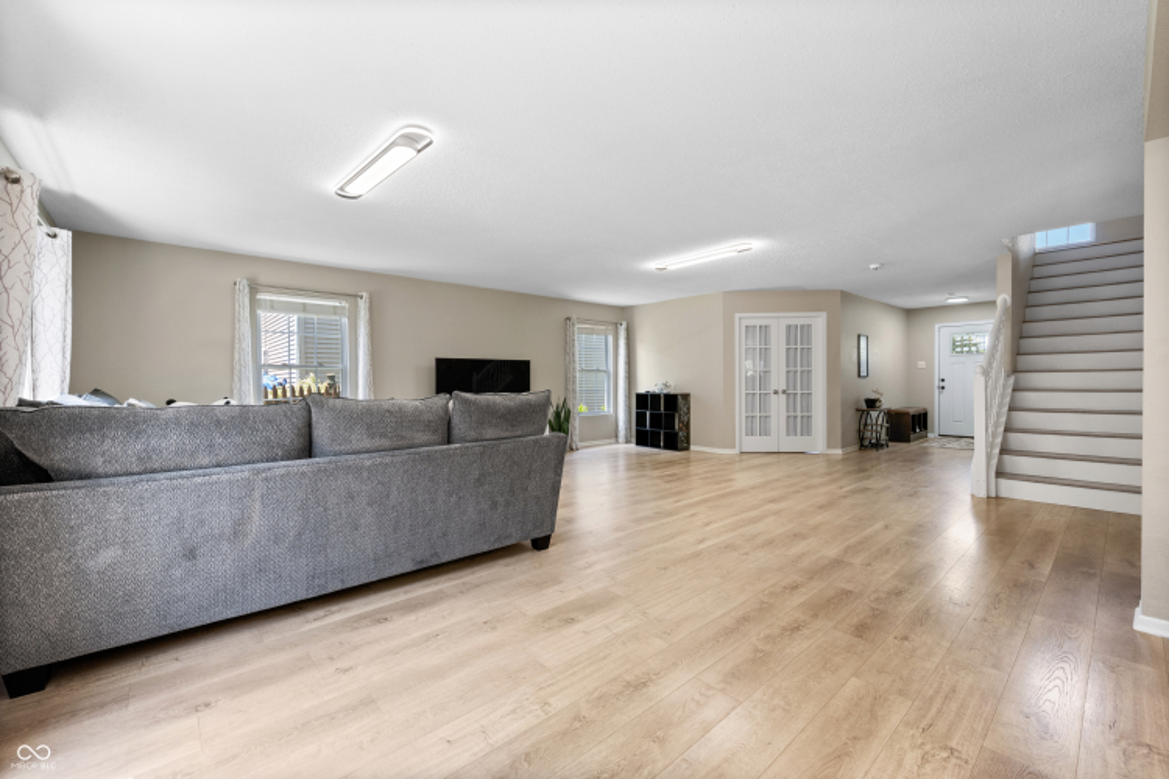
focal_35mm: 15
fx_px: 487
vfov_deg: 77.3
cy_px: 390
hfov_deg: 100.4
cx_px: 584
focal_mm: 15
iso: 1100
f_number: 9
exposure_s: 1/15
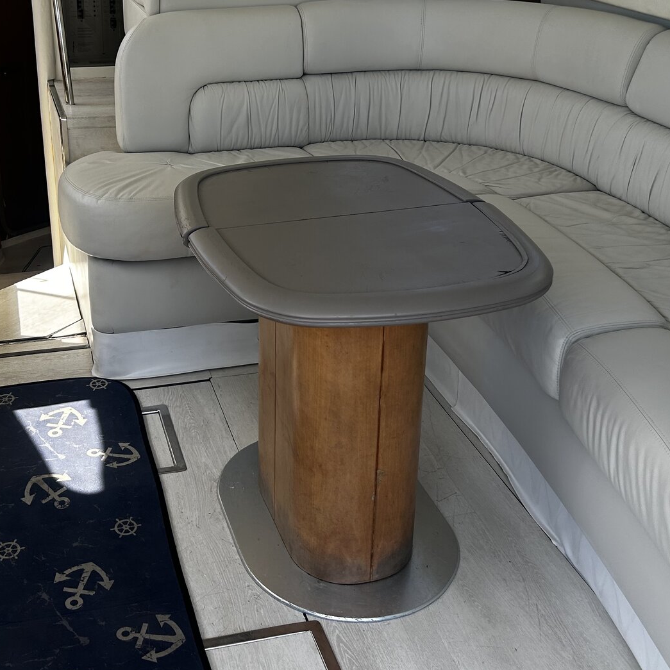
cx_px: 212
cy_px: 245
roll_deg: +0.3
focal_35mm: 44
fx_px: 964
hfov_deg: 37.8
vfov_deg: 38.1
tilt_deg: -21.7
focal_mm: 5.7
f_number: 1.5
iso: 50
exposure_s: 1/327
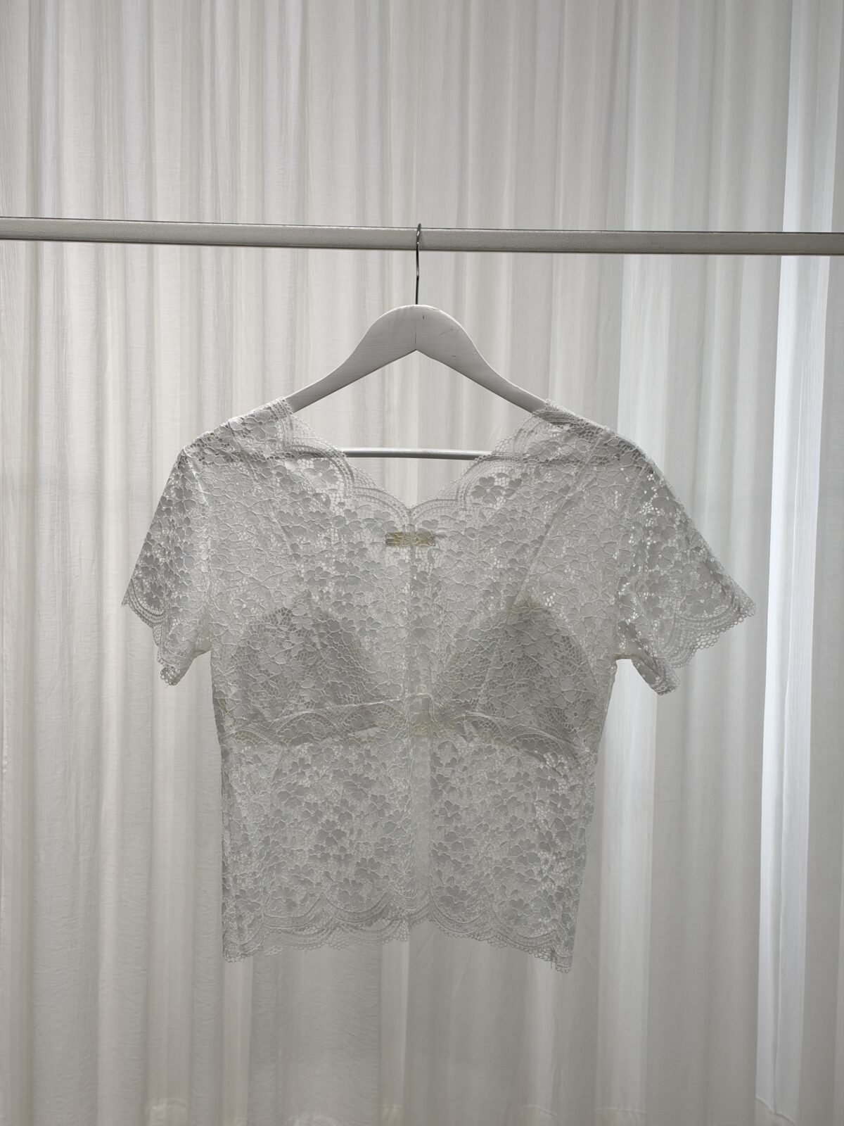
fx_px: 1560
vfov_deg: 39.7
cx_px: 422
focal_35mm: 48
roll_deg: -1.1
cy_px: 563
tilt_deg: -6.3
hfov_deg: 30.3
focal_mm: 6.93
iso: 50
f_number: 1.8
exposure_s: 1/141
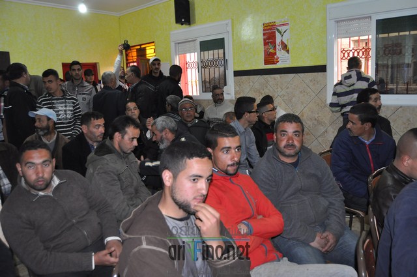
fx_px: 330
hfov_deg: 64.6
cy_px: 138
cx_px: 208
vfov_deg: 45.6
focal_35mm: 28
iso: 800
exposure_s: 1/60
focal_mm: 19
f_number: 3.5
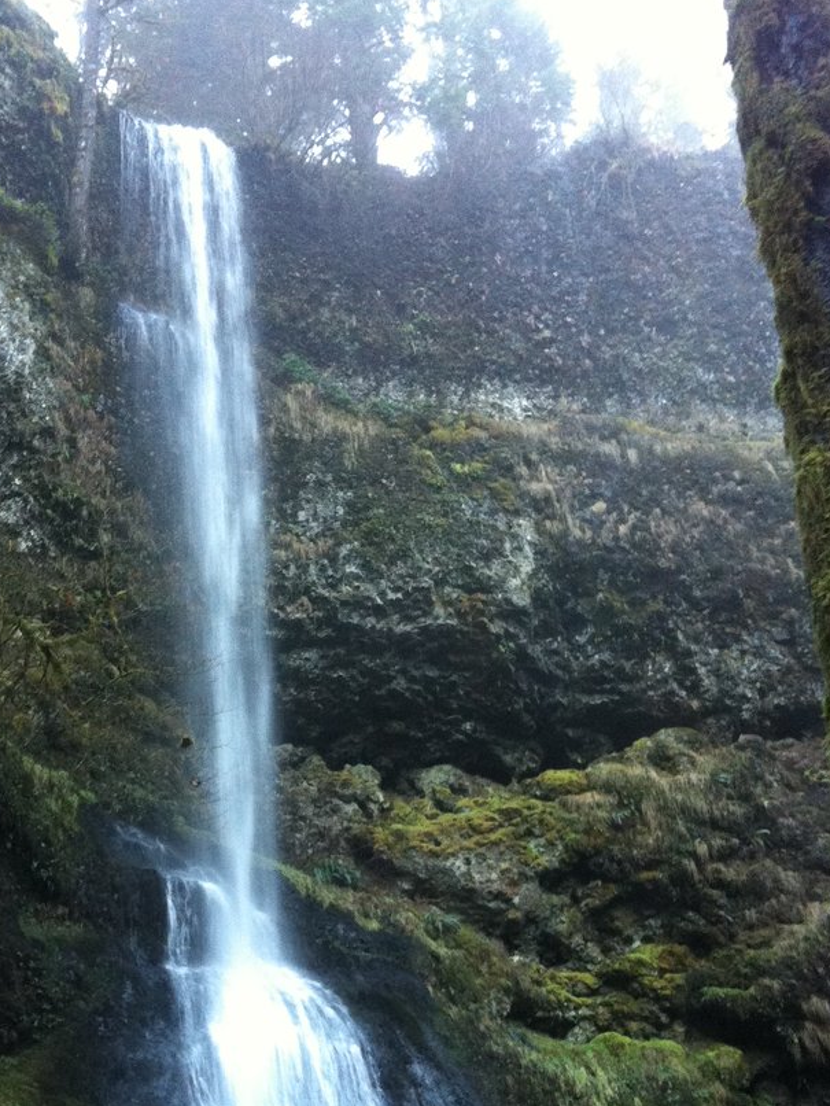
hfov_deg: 27.8
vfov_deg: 36.6
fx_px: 1662
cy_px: 705
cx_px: 241
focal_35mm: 52
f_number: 2.8
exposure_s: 1/15
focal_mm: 3.85
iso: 250
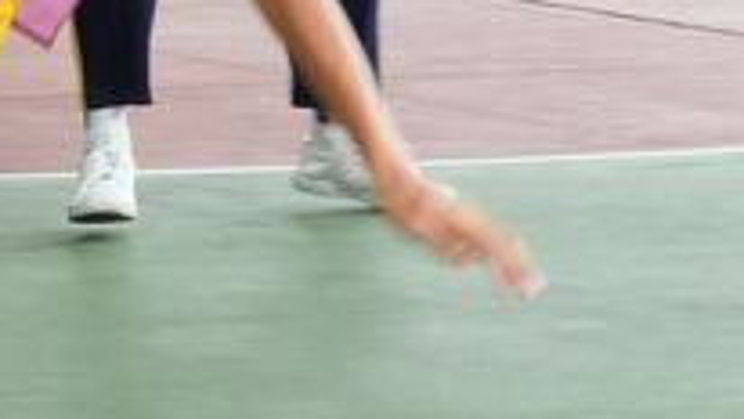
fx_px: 11679
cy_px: -238
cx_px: -107
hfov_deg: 3.6
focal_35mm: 592
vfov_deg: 2.1
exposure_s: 1/320
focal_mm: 69
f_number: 6.3
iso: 2000
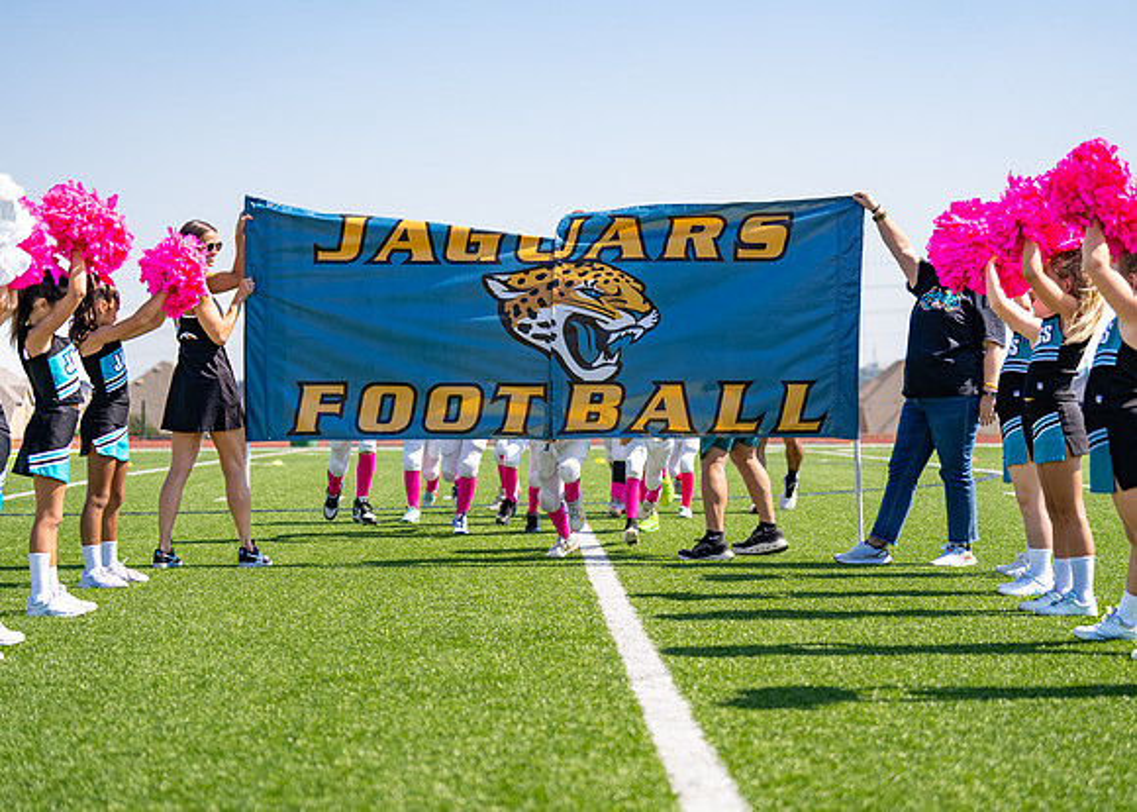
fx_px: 2460
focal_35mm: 76
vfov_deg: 18.7
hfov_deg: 26.0
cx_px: 568
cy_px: 406
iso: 125
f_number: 2.8
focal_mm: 70
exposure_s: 1/2000
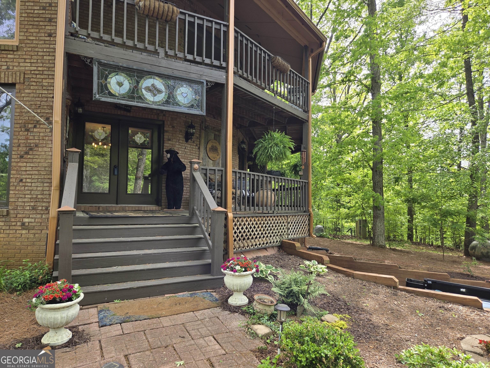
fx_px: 326
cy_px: 184
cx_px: 245
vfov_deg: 58.9
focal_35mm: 23
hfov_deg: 73.9
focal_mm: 5.4
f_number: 1.8
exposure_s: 1/233
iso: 25
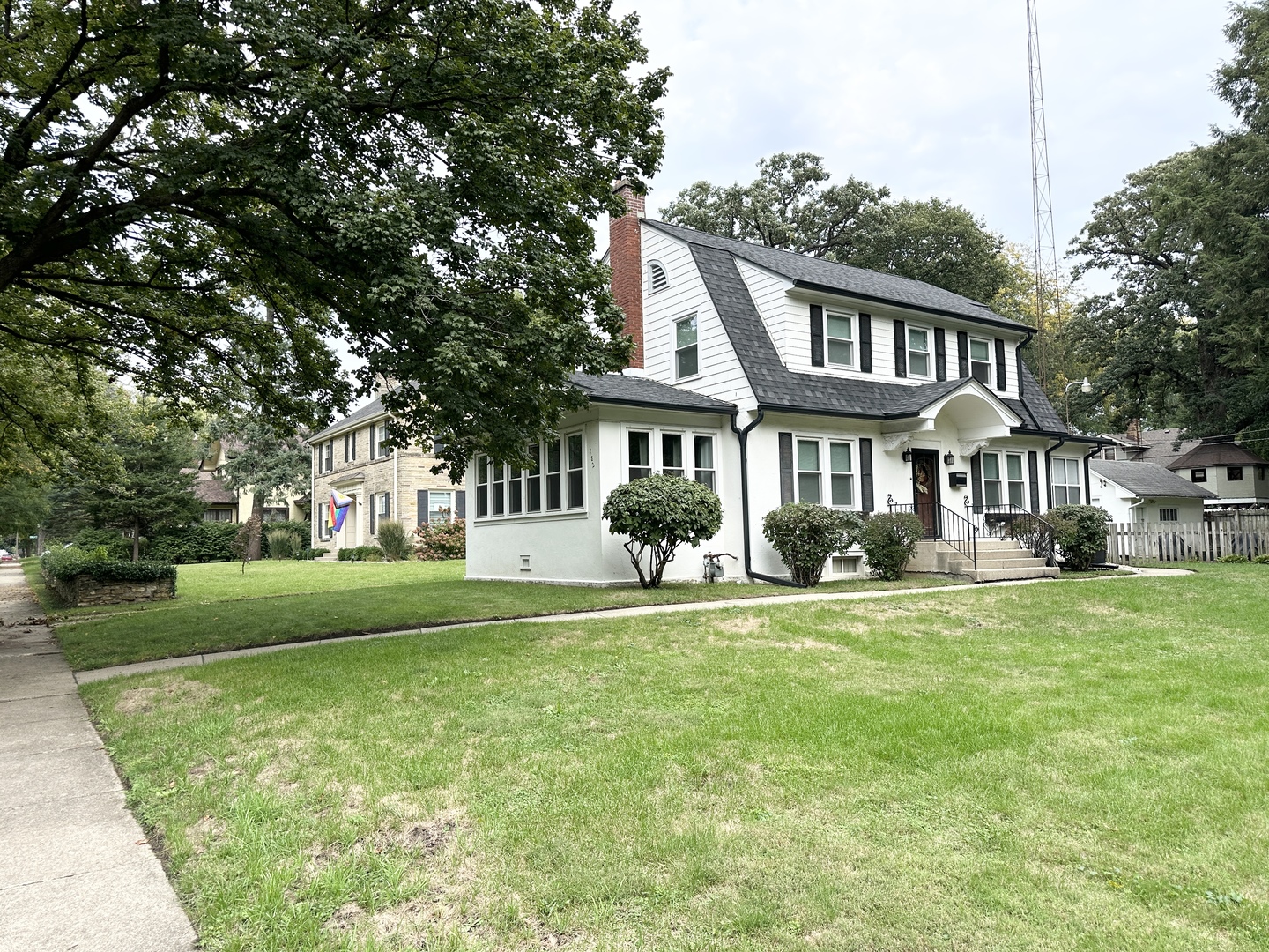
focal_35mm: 24
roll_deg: +1.1
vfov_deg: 56.8
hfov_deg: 71.6
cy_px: 476
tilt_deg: +4.3
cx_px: 634
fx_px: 880
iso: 80
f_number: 1.78
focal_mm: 6.86
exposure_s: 1/1433
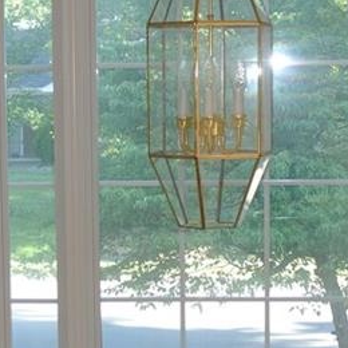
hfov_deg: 14.1
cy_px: 242
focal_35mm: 124
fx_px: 1410
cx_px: 178
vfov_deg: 14.0
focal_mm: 14
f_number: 4
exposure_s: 1/60
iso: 200
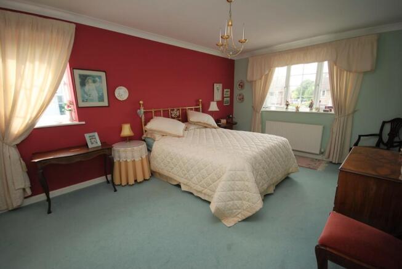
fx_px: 168
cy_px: 134
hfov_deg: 100.3
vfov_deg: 77.5
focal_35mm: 15
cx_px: 201
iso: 200
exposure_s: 1/60
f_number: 5
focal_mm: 10
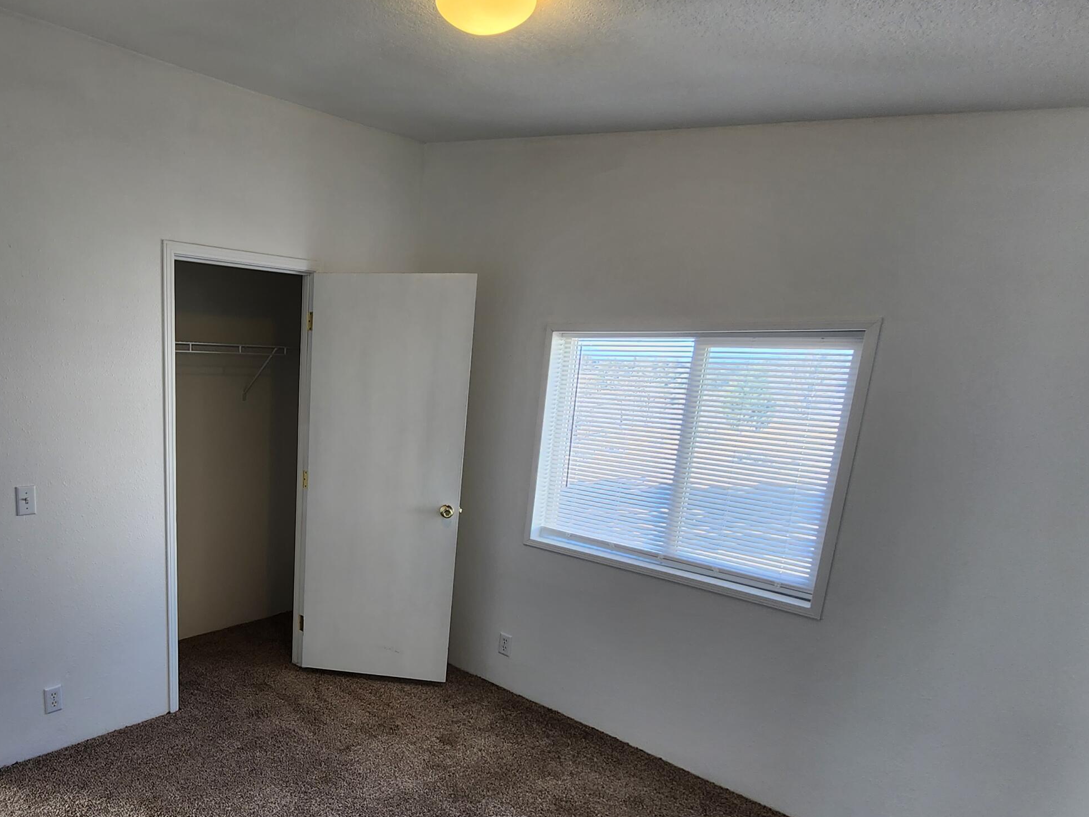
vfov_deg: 64.9
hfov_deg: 76.7
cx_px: 295
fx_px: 629
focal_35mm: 20
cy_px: 514
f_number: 2.2
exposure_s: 1/60
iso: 80
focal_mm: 2.2
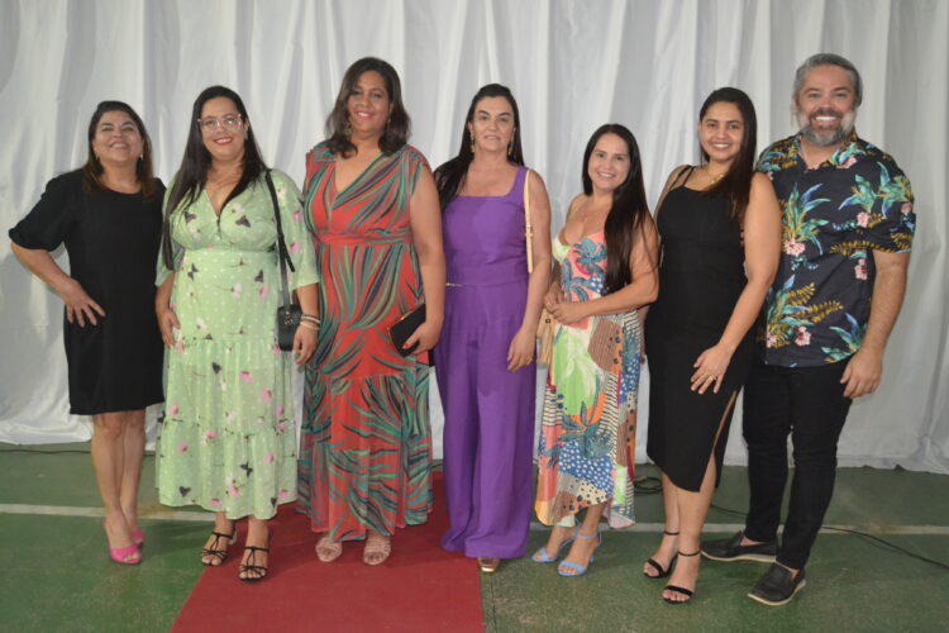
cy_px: 316
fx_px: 791
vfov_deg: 43.6
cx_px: 474
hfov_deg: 61.9
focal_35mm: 30
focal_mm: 20
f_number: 3.5
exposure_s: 1/60
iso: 1800
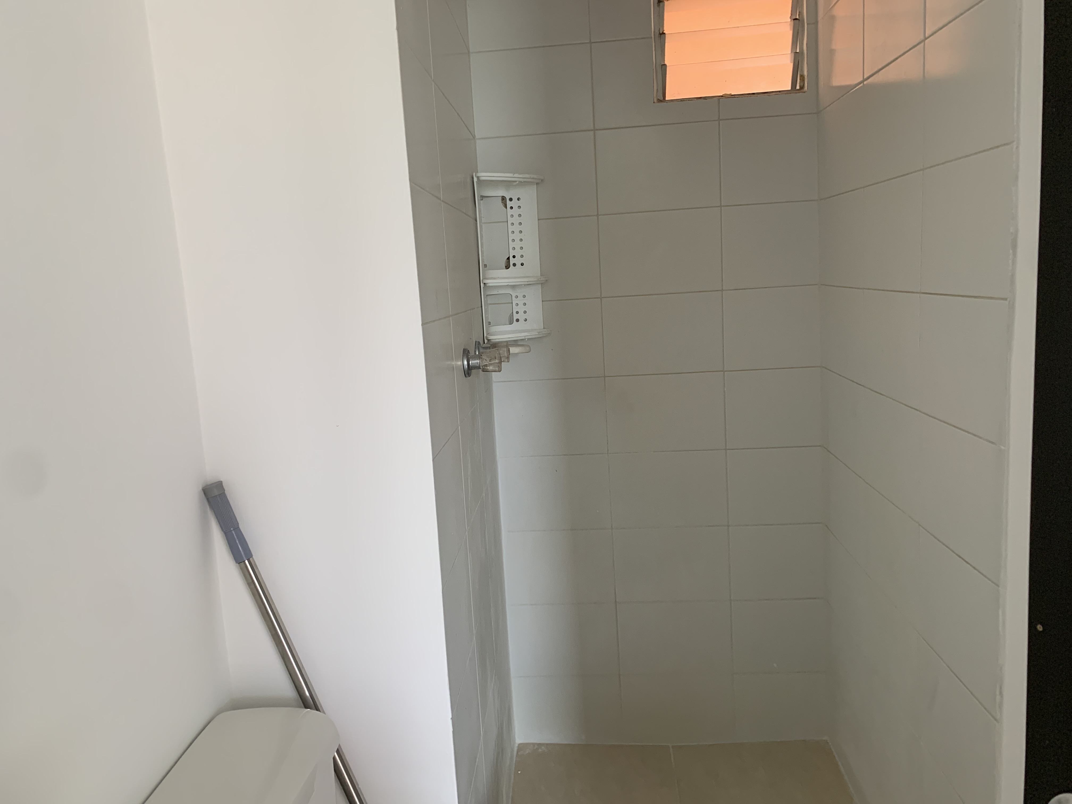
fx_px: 805
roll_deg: +3.0
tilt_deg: -7.8
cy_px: 402
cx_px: 536
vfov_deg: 53.1
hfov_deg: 67.3
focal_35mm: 26
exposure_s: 1/69
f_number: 1.8
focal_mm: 4.25
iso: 100
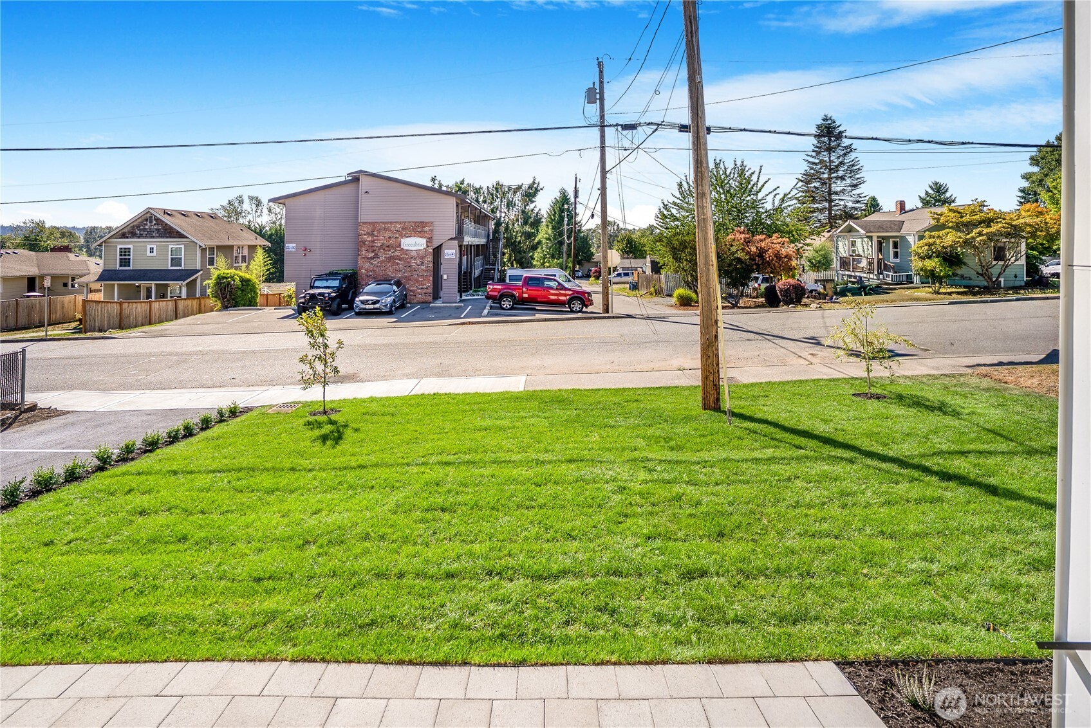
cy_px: 364
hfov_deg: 93.2
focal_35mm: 17
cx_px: 546
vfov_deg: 70.5
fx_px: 515
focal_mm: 17
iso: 80
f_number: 2.8
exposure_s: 1/1000
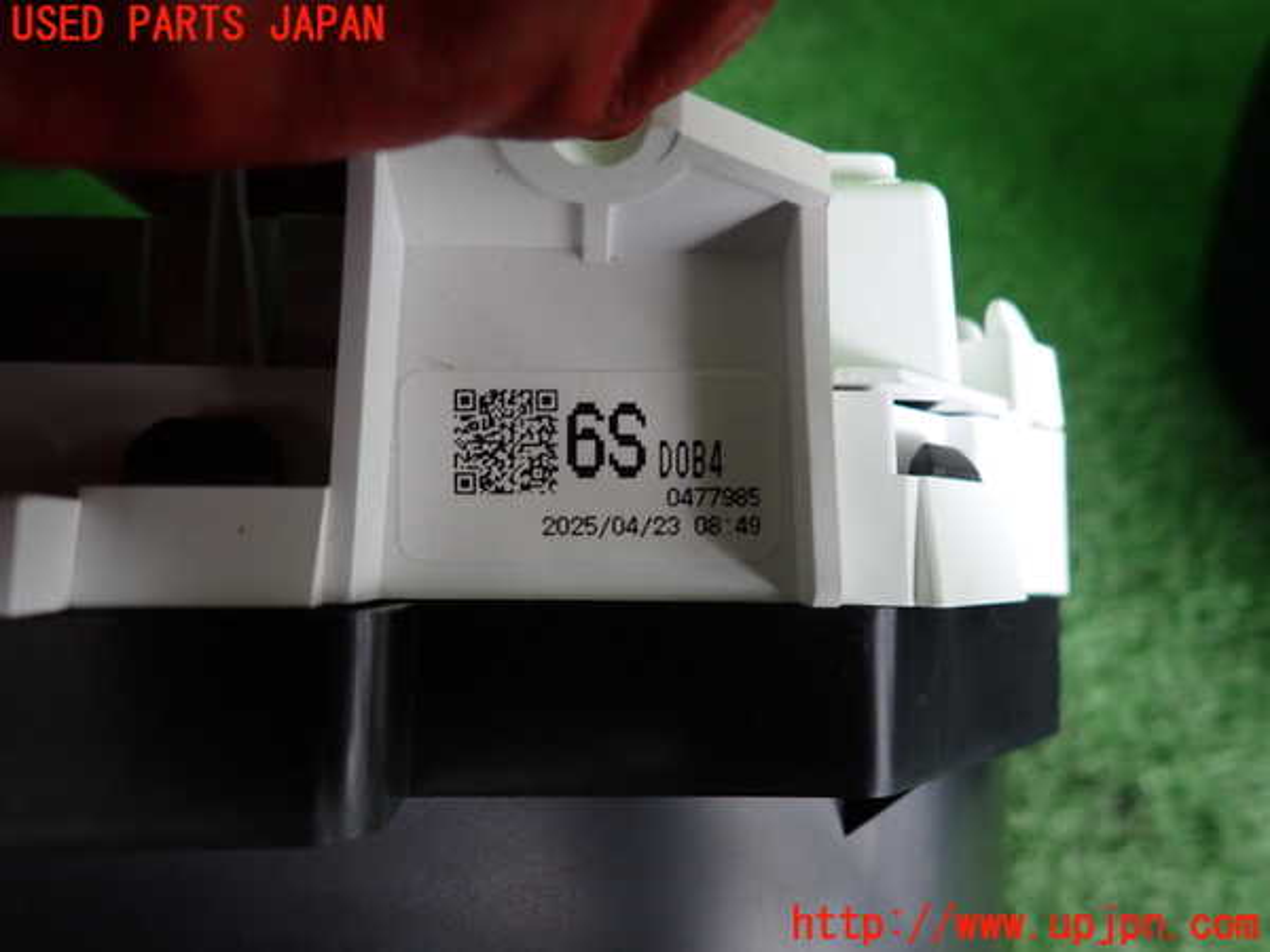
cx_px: 635
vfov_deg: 54.9
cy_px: 476
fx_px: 917
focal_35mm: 25
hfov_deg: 69.4
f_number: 2
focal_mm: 4.5
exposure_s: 1/40
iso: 200
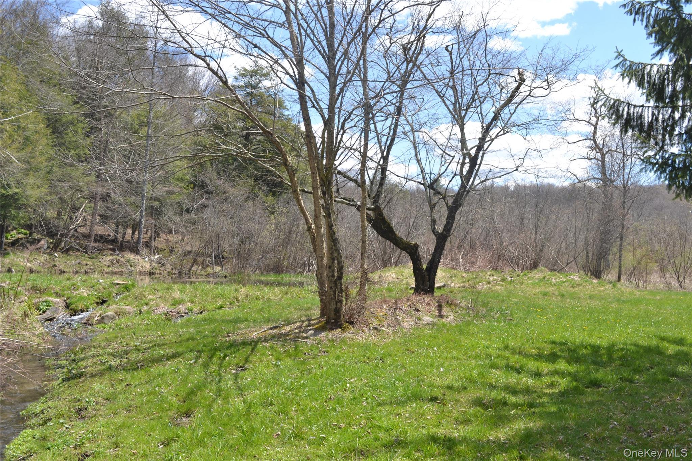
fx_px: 692
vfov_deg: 36.9
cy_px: 230
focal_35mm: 36
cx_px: 346
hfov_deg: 53.1
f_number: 7.1
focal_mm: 24
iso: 100
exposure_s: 1/125
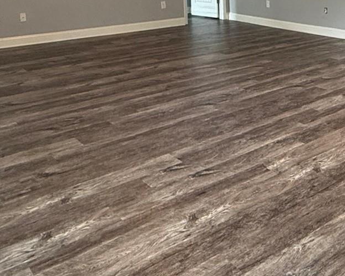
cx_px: 319
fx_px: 460
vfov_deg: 31.4
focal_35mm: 45
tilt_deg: -6.8
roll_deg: -0.2
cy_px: 11
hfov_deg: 38.0
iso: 250
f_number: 2.2
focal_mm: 2.22
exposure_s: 1/60
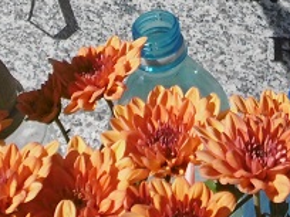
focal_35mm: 94
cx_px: 237
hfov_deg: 20.6
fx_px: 787
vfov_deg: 13.8
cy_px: -187
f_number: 7.8
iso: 100
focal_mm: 4.3
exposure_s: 1/250
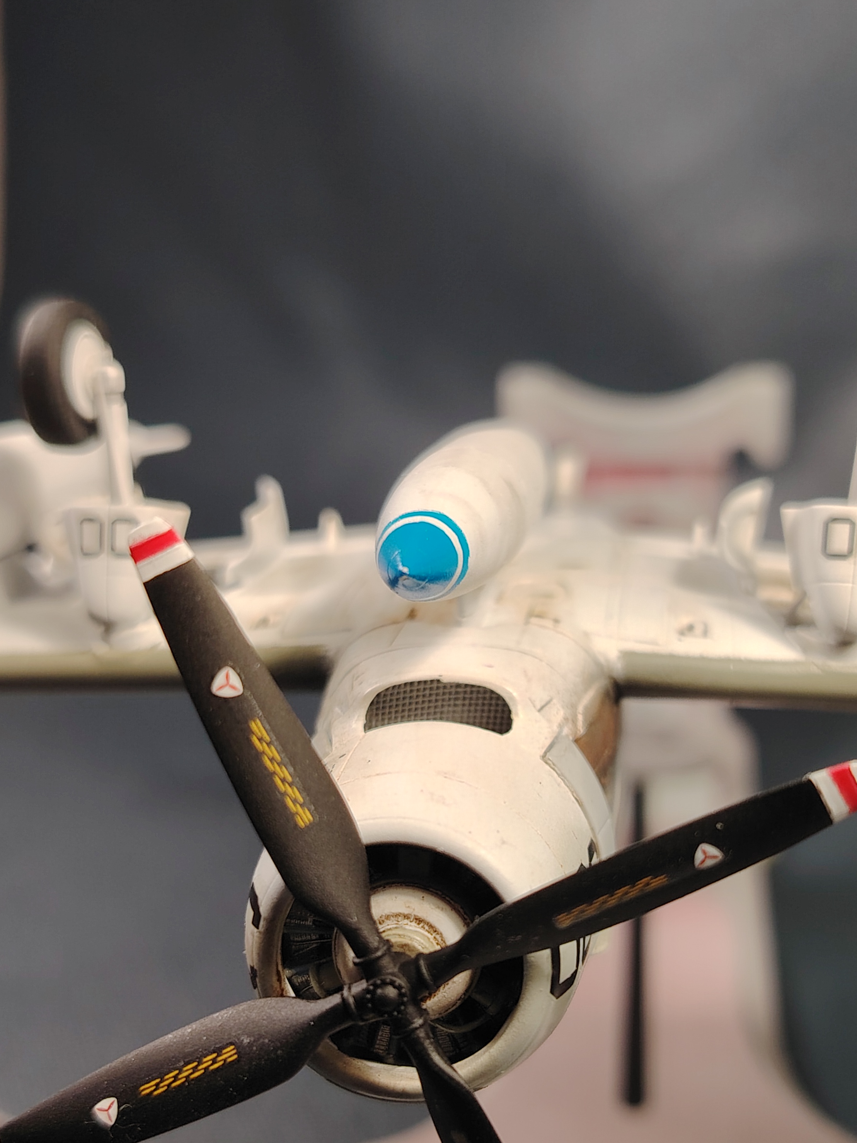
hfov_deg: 31.5
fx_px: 1519
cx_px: 472
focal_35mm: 46
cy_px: 745
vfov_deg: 40.8
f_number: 1.75
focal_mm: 5.25
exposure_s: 1/100
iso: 216
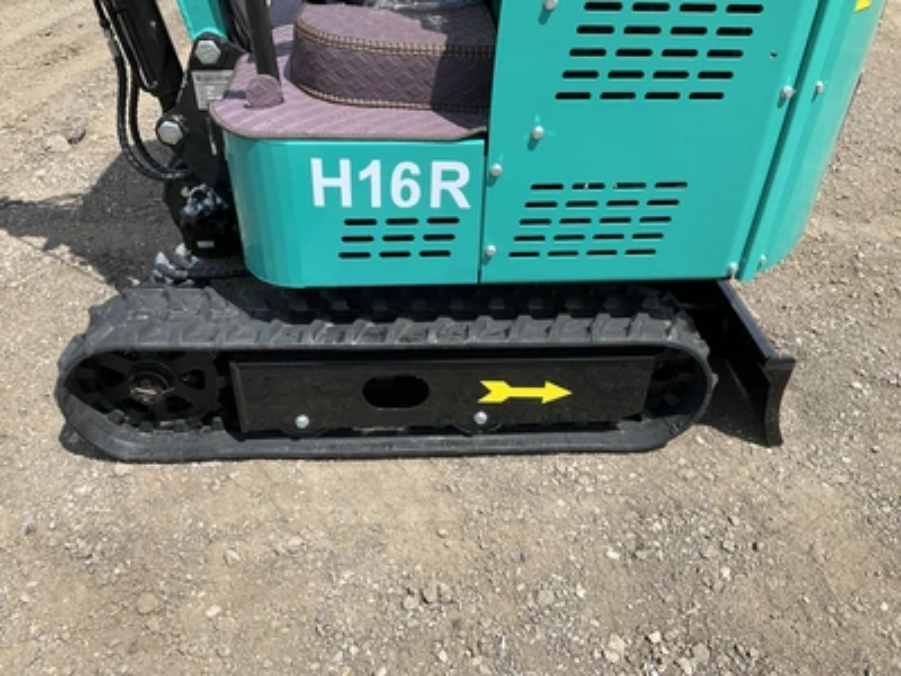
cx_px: 450
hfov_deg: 61.7
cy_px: 338
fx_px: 755
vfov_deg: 48.2
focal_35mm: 29
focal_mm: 3
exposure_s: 1/1377
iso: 25
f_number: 1.8
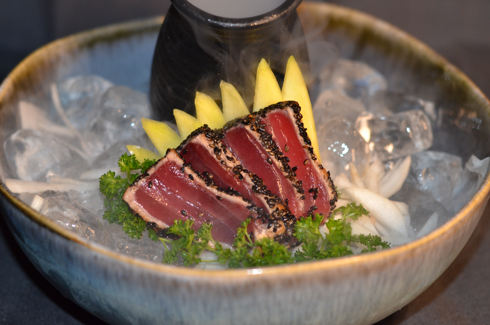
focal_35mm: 75
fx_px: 1019
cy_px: 162
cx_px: 245
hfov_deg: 27.0
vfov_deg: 18.1
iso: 800
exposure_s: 1/60
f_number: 2.8
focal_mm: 50
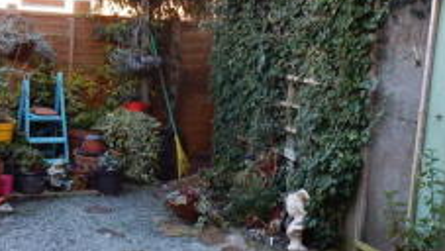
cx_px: 158
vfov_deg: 17.1
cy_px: 195
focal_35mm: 70
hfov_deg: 30.0
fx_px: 826
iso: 125
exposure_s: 1/60
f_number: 3.7
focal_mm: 4.5
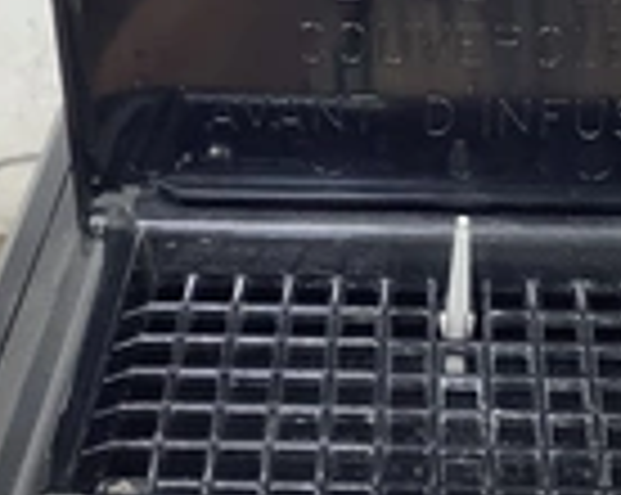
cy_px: 238
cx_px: 405
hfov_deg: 21.7
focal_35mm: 88
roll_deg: -0.6
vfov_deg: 17.4
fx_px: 1615
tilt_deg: -36.0
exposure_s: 1/60
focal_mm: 3.3
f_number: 2.4
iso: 80
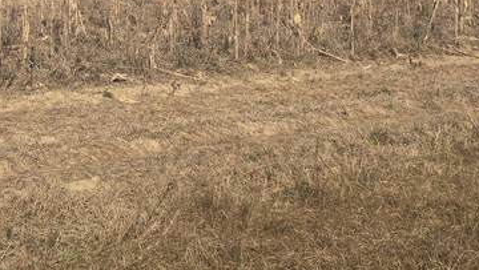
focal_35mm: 89
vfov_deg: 12.6
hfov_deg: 22.2
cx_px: -89
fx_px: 1131
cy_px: -186
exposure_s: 1/902
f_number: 1.7
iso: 12
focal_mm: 6.3
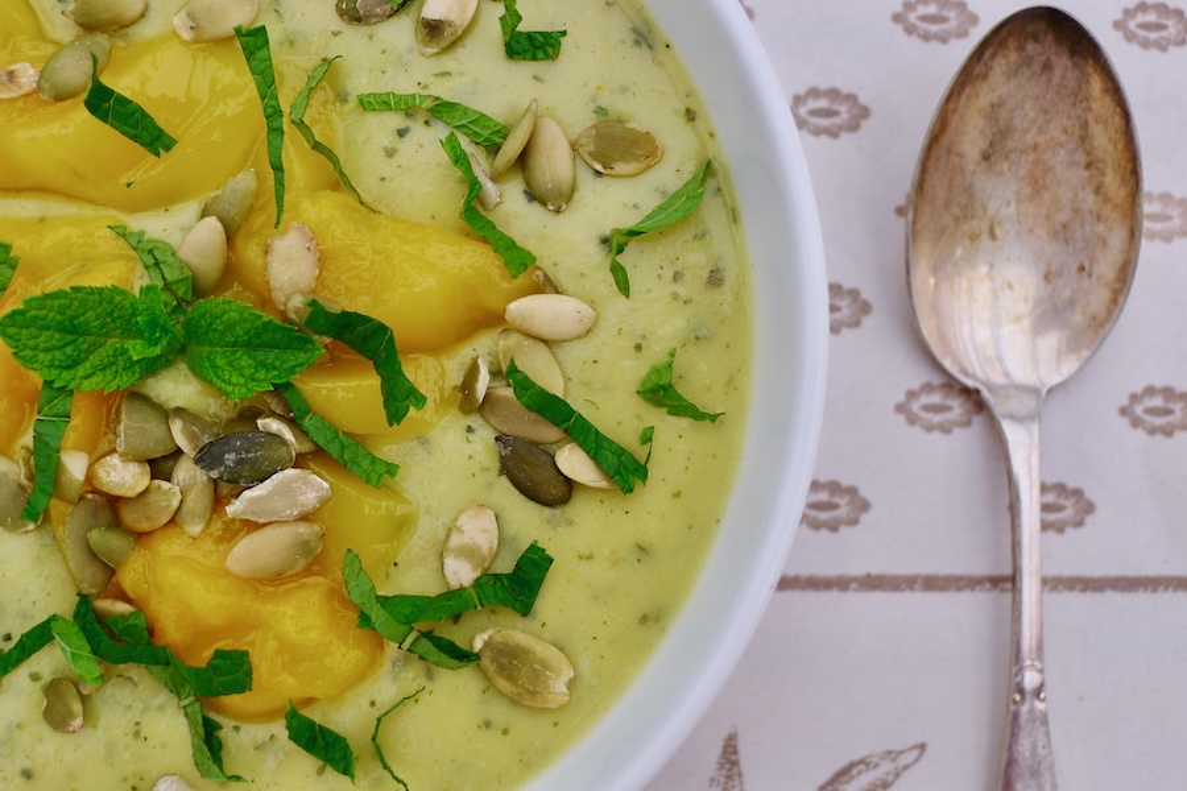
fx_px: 1319
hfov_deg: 48.5
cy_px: 396
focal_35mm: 40
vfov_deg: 33.4
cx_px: 594
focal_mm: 8.5
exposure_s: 1/160
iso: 80
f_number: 2.8
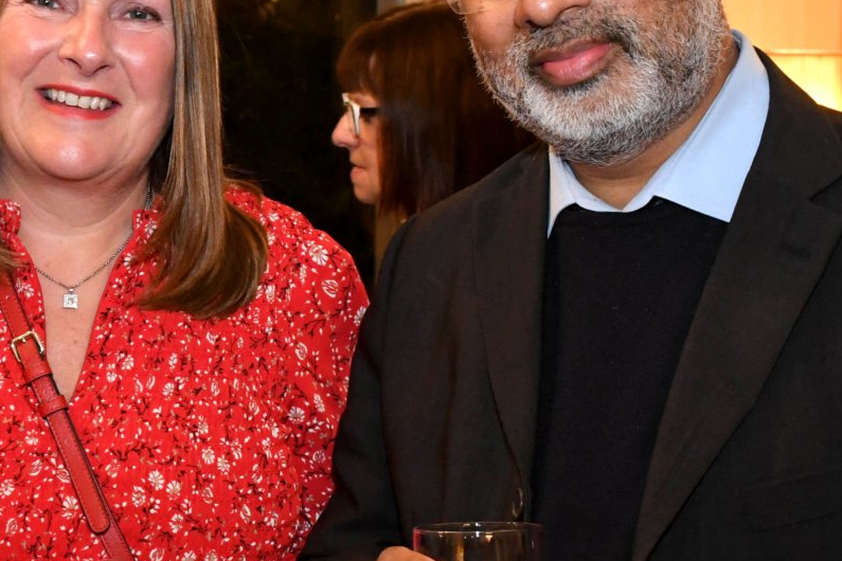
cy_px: 255
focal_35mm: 104
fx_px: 2439
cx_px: 97
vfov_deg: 13.1
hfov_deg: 19.3
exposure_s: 1/30
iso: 2500
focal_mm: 27
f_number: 5.6
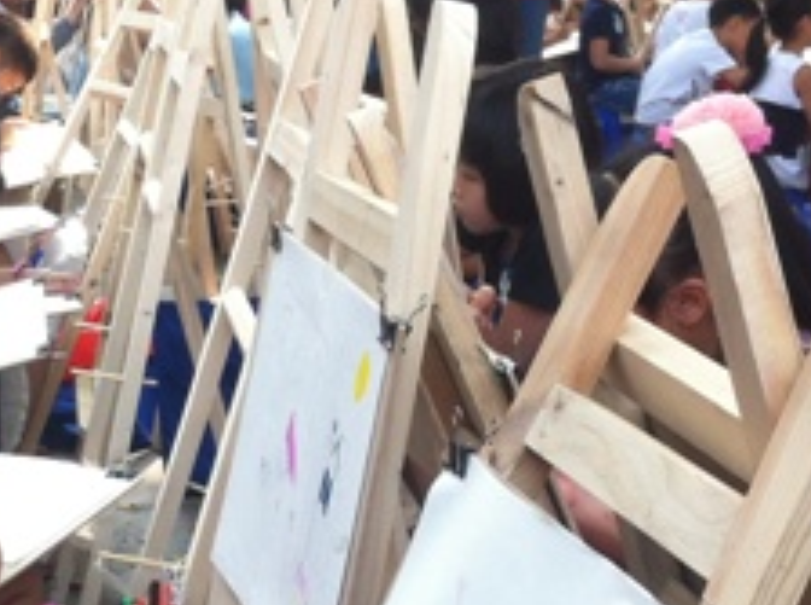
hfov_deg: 19.7
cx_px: 406
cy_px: 674
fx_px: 2338
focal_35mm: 100
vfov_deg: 14.4
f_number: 2.8
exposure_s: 1/140
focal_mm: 3.85
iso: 80
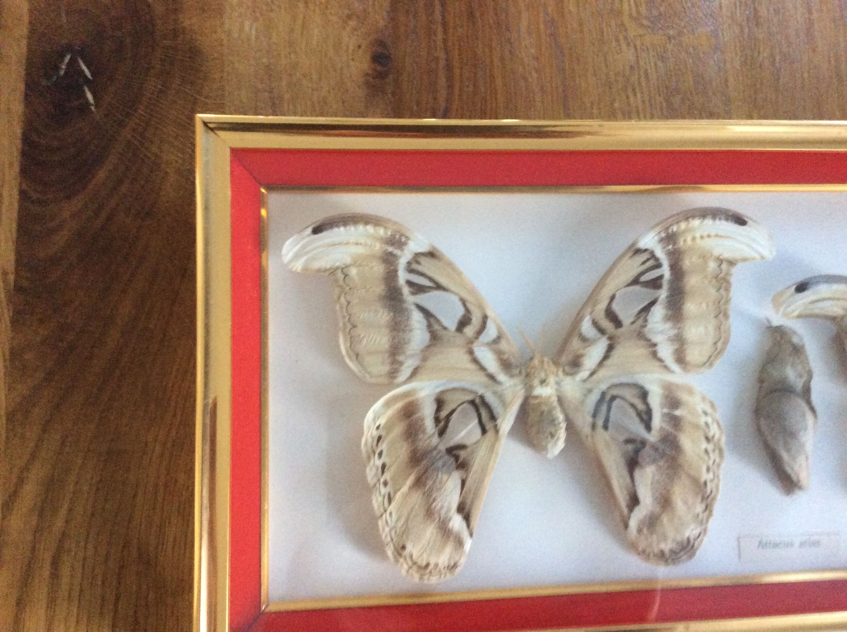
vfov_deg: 44.1
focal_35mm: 32
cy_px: 316
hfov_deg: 56.9
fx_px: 782
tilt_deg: -79.3
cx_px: 424
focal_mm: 3.3
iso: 320
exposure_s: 1/25
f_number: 2.4
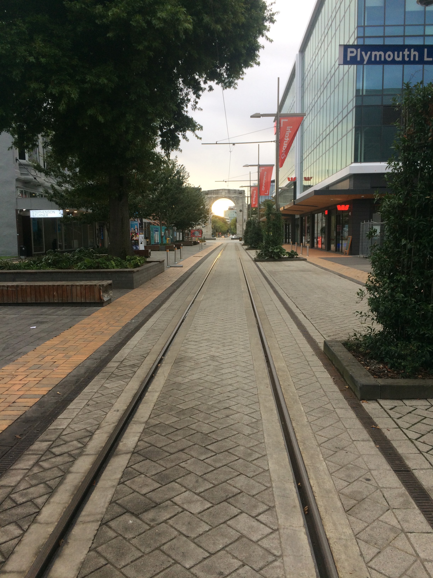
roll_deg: +2.1
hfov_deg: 48.2
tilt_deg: -8.5
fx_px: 484
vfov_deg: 61.7
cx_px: 216
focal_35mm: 29
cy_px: 289
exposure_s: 1/100
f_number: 2.2
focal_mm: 4.15
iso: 40
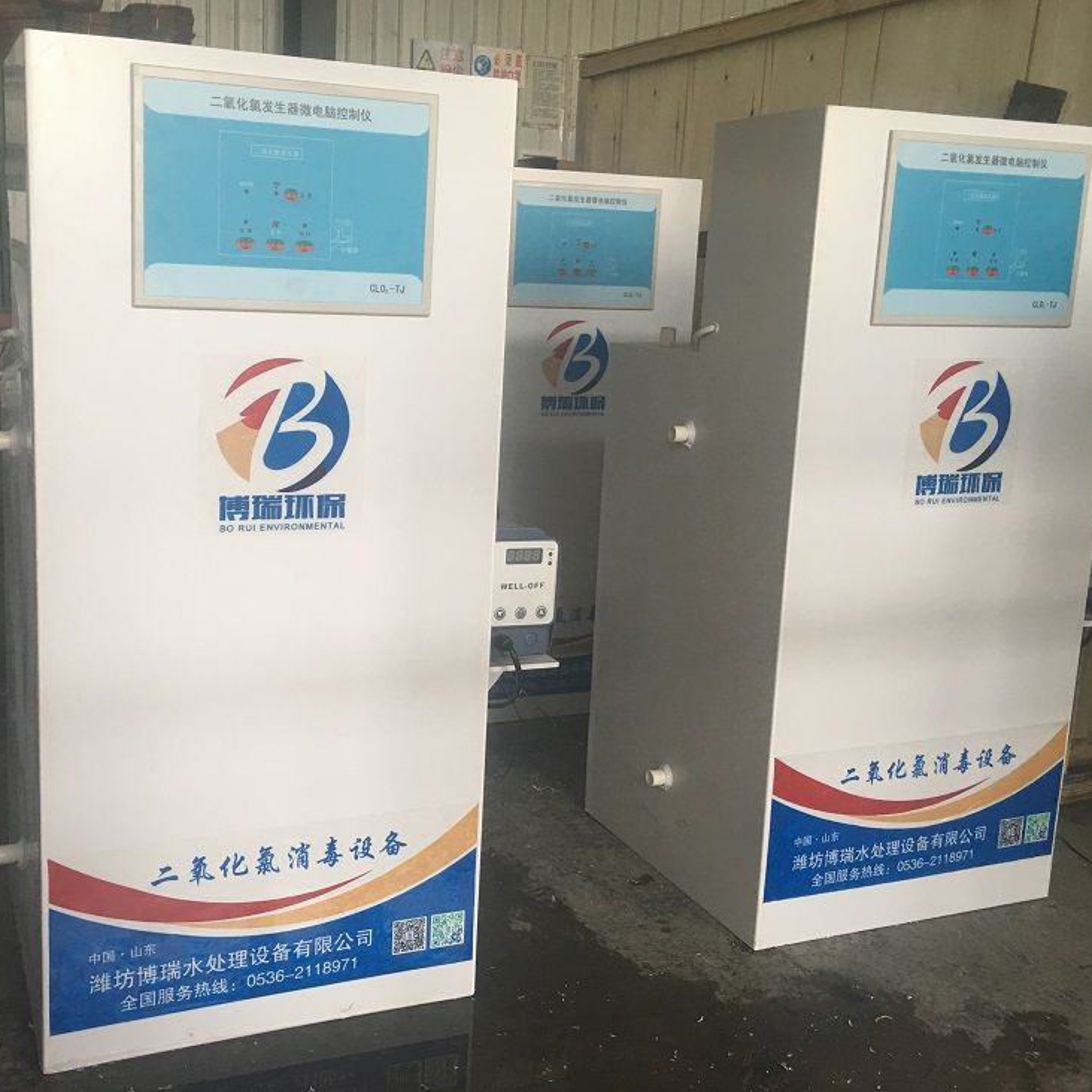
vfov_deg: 47.2
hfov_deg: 46.8
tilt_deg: -10.0
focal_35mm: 35
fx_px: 1249
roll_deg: -1.7
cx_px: 415
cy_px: 534
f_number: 2.2
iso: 40
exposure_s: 1/17
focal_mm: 4.15
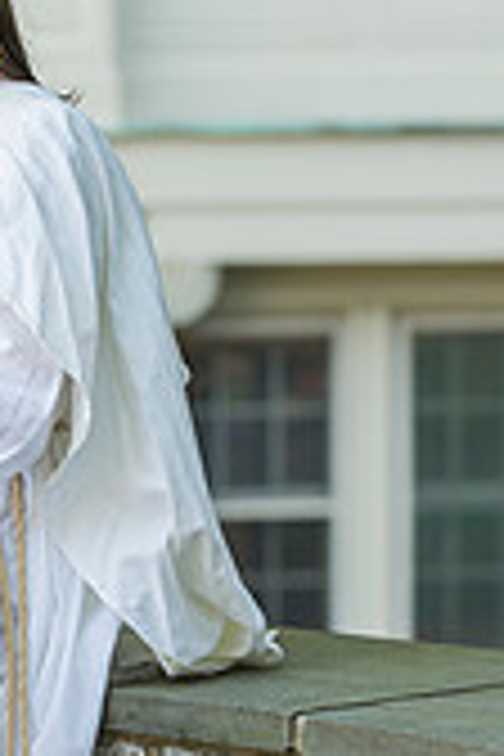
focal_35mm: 254
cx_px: -104
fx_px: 5334
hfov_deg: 5.4
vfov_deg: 8.1
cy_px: 261
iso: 320
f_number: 3.5
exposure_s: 1/200
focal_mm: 95
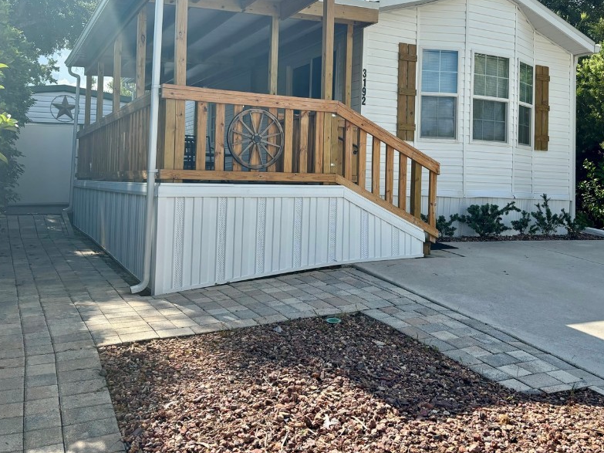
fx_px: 593
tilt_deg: +1.6
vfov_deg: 41.3
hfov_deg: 53.9
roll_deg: -1.2
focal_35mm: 34
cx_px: 315
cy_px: 157
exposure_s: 1/2105
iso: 50
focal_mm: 5.96
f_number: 1.6
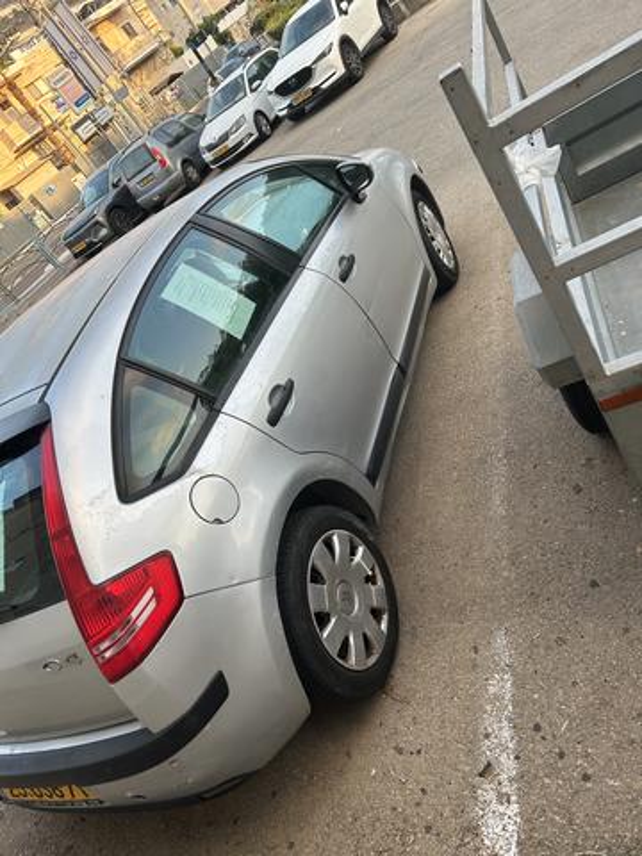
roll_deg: +38.6
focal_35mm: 26
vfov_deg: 67.3
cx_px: 321
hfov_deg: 53.1
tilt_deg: -28.1
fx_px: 643
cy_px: 428
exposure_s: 1/243
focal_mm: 5.7
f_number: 1.5
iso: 40
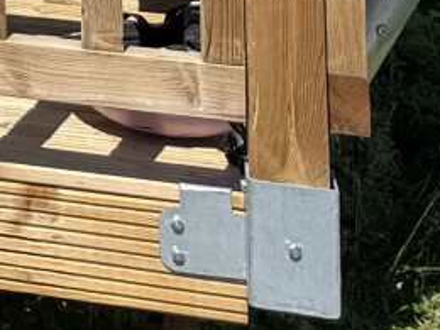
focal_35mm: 189
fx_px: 2402
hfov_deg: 8.0
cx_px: -1110
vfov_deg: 6.9
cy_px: -756
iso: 80
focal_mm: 6.76
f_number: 1.78
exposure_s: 1/2801
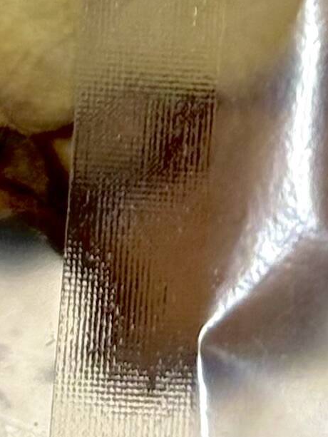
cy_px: -813
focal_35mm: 342
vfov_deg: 5.5
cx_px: 427
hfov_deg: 4.3
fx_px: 4319
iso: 64
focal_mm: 5.96
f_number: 1.6
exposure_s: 1/100
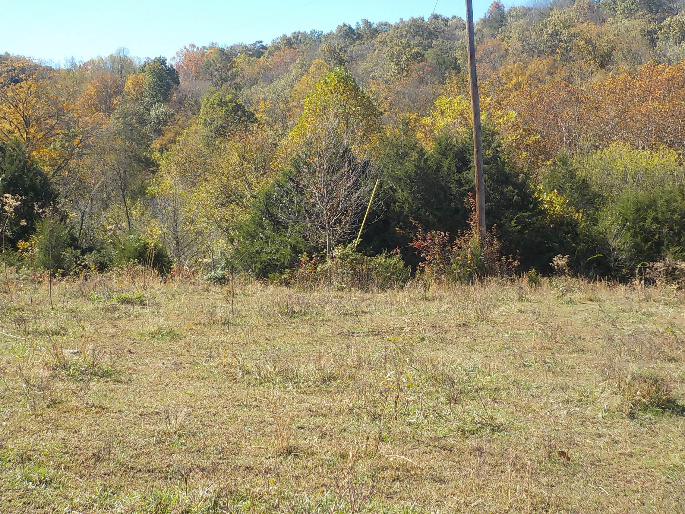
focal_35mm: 58
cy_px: 257
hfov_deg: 33.2
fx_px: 1148
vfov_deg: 25.2
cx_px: 342
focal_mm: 7.9
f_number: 4.7
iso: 125
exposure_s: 1/320
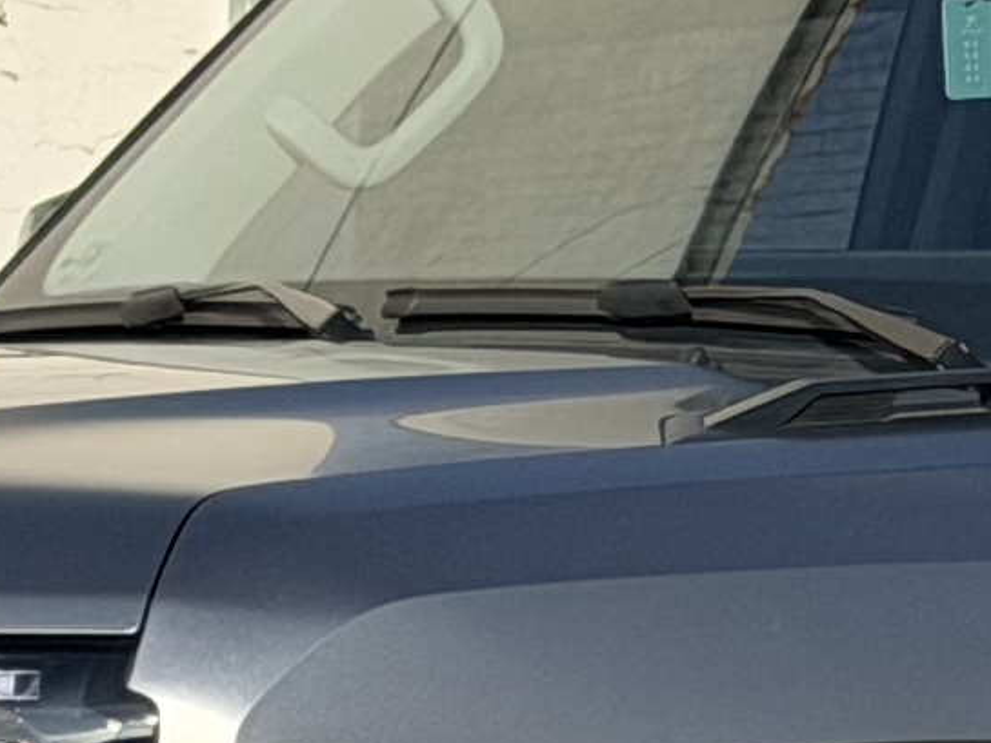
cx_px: 1315
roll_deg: -2.2
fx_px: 10165
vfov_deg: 4.2
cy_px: 303
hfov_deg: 5.5
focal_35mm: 355
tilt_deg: +2.0
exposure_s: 1/5208
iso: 64
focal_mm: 6.76
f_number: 1.78
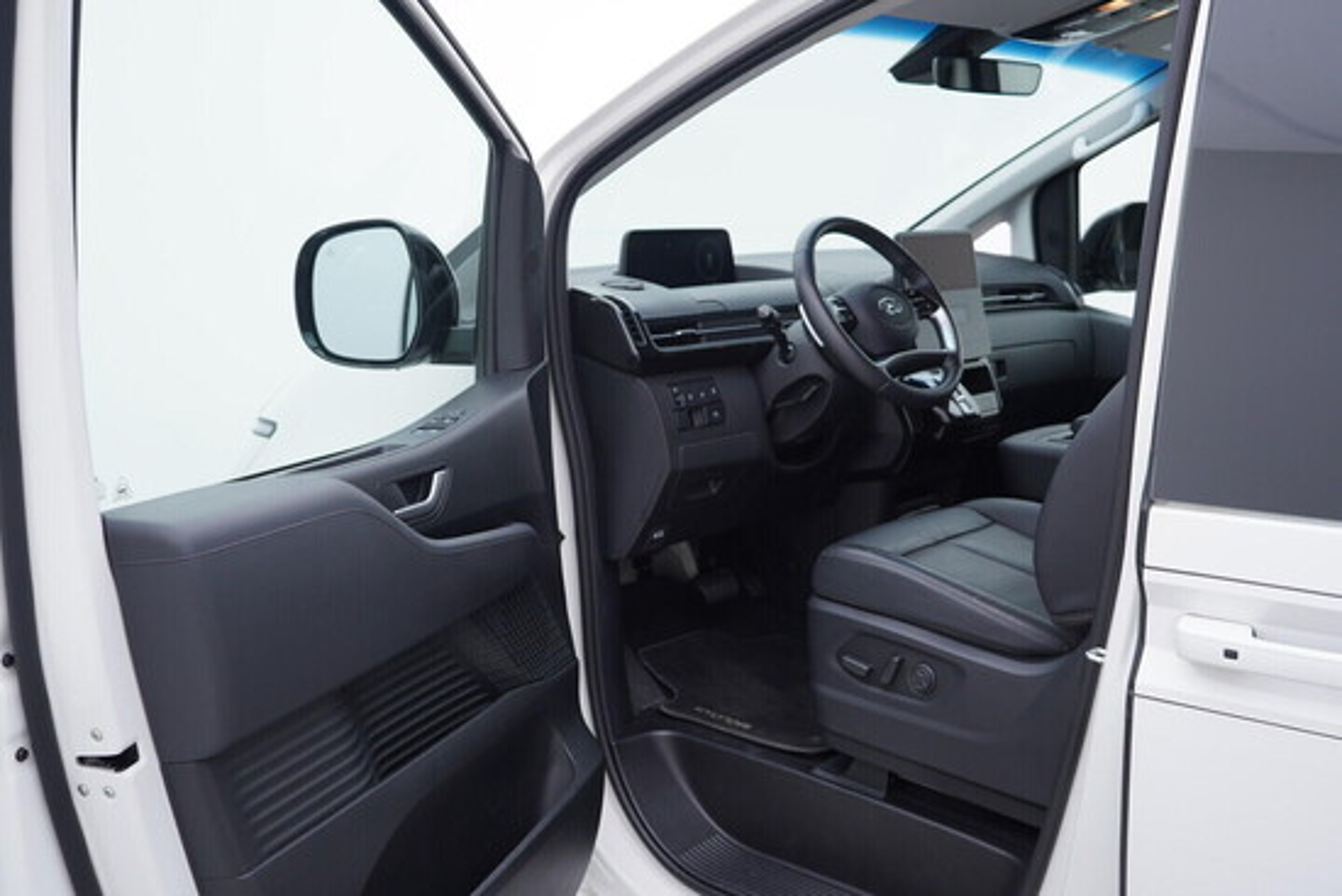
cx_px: 671
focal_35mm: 36
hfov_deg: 53.1
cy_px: 448
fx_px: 1342
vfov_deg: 36.9
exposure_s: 1/50
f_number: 3.2
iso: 125
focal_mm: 24
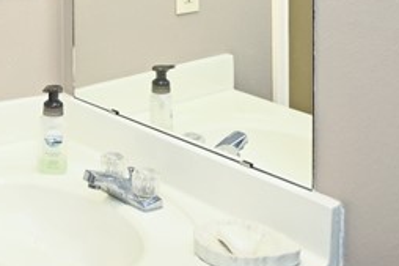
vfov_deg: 16.9
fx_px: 853
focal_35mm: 77
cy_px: -56
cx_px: 55
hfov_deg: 25.7
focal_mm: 12
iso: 160
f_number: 3.5
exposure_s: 1/20
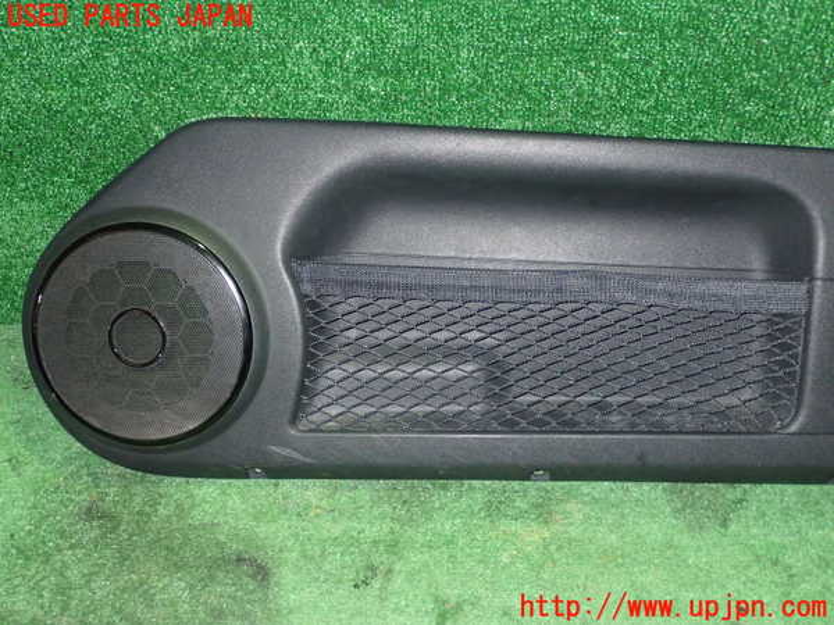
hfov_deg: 42.9
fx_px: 1060
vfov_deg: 32.9
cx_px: 417
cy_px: 312
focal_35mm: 44
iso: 800
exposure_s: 1/40
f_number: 2.9
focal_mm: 7.84
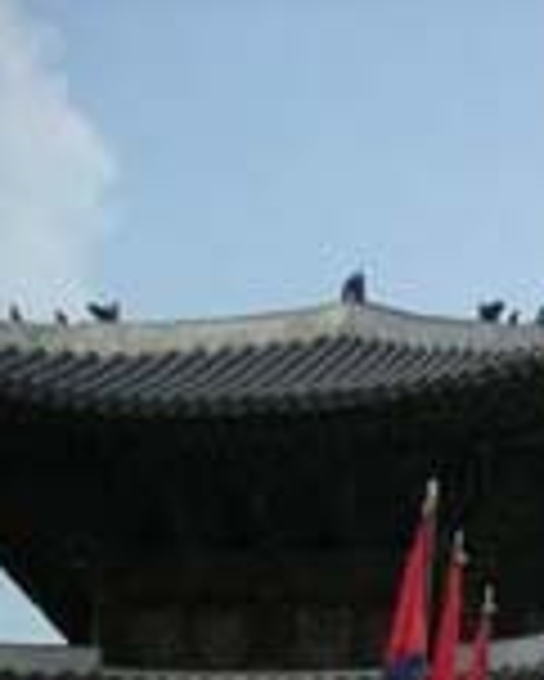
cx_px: 1084
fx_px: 2272
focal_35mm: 113
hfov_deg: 12.1
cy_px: 835
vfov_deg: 16.3
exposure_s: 1/245
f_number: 5.7
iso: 50
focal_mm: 5.7
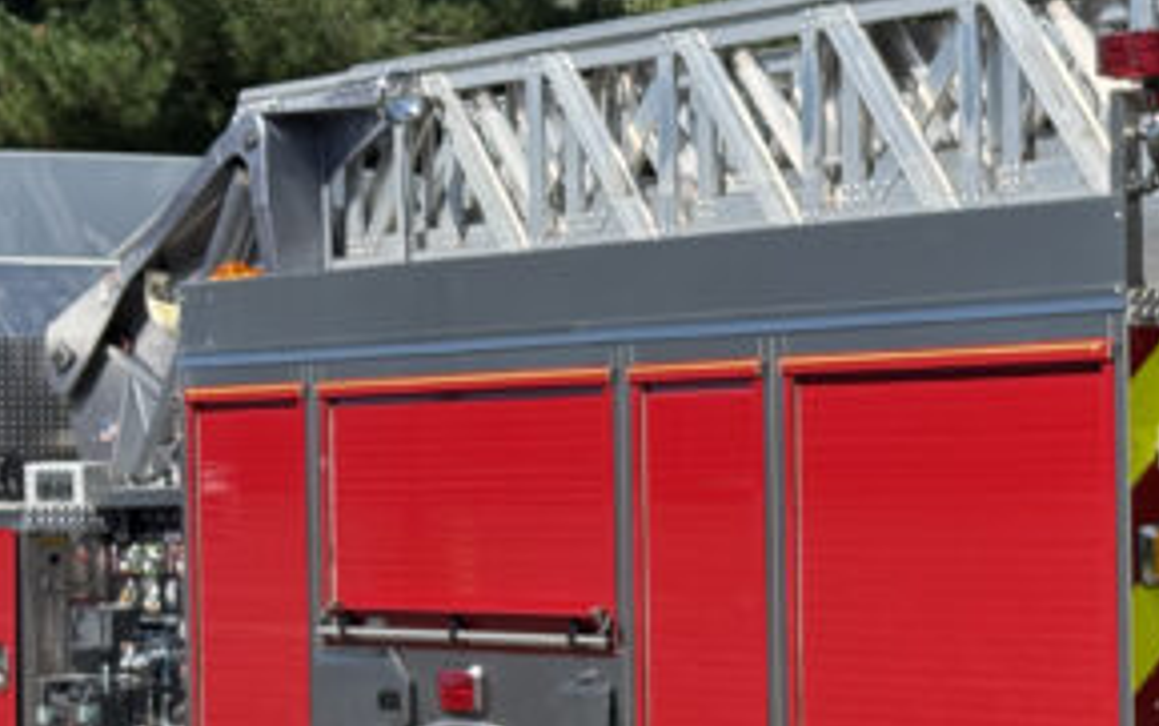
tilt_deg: -0.7
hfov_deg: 15.4
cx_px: 922
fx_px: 4267
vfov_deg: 9.7
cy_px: 505
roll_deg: -0.5
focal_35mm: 135
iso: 64
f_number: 1.78
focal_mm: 6.76
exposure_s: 1/3425
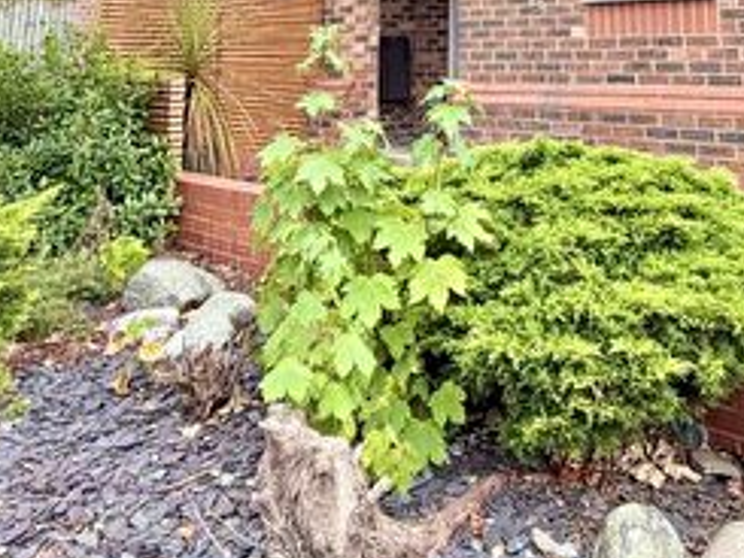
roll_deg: -0.5
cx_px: 468
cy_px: -105
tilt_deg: +11.0
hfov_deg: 46.3
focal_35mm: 40
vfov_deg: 30.7
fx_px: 860
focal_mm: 2.22
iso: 40
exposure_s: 1/171
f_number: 2.2
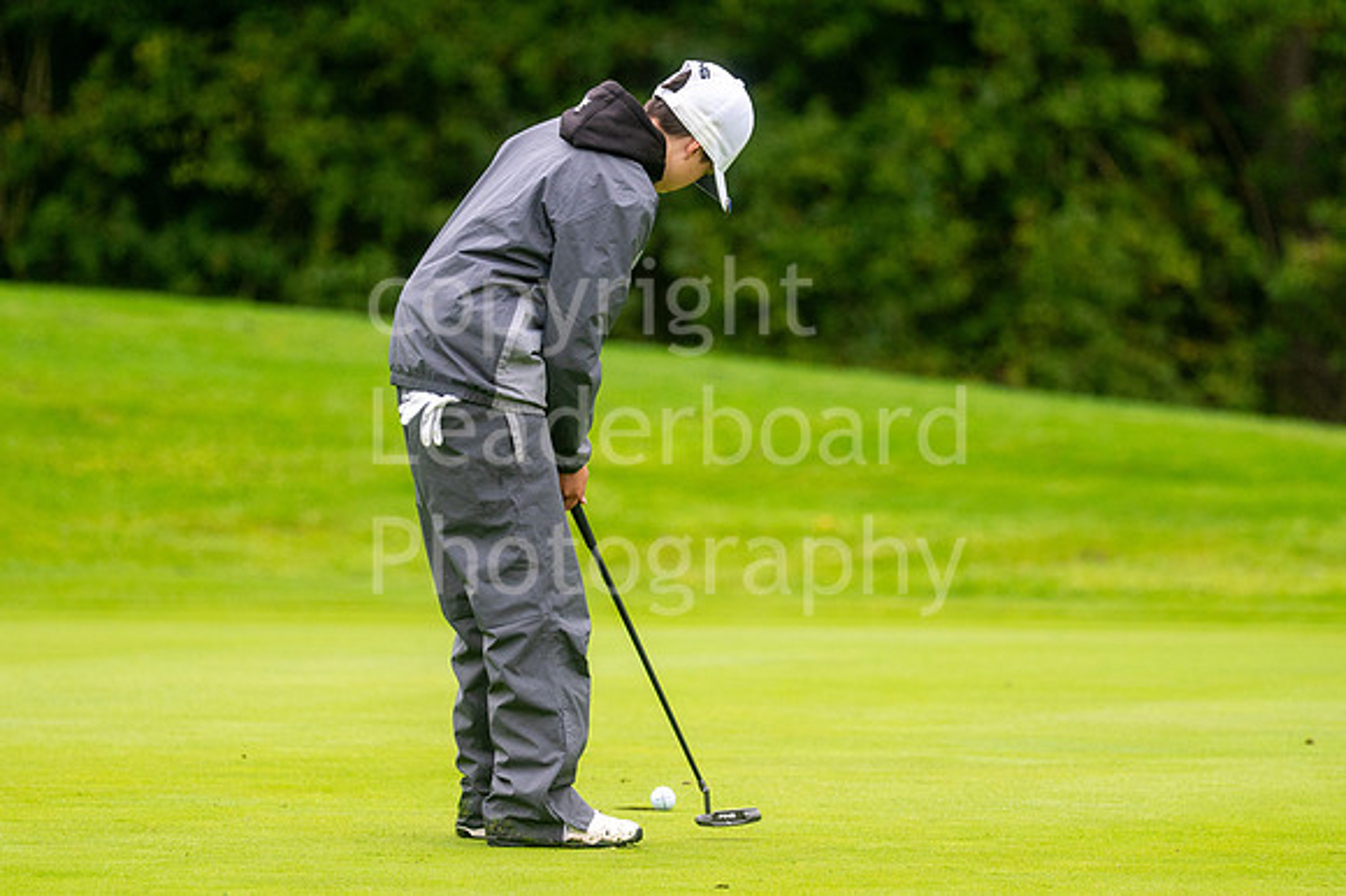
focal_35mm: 450
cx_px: 673
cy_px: 448
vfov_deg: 3.1
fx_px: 16815
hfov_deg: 4.6
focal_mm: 300
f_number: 4
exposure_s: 1/400
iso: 400
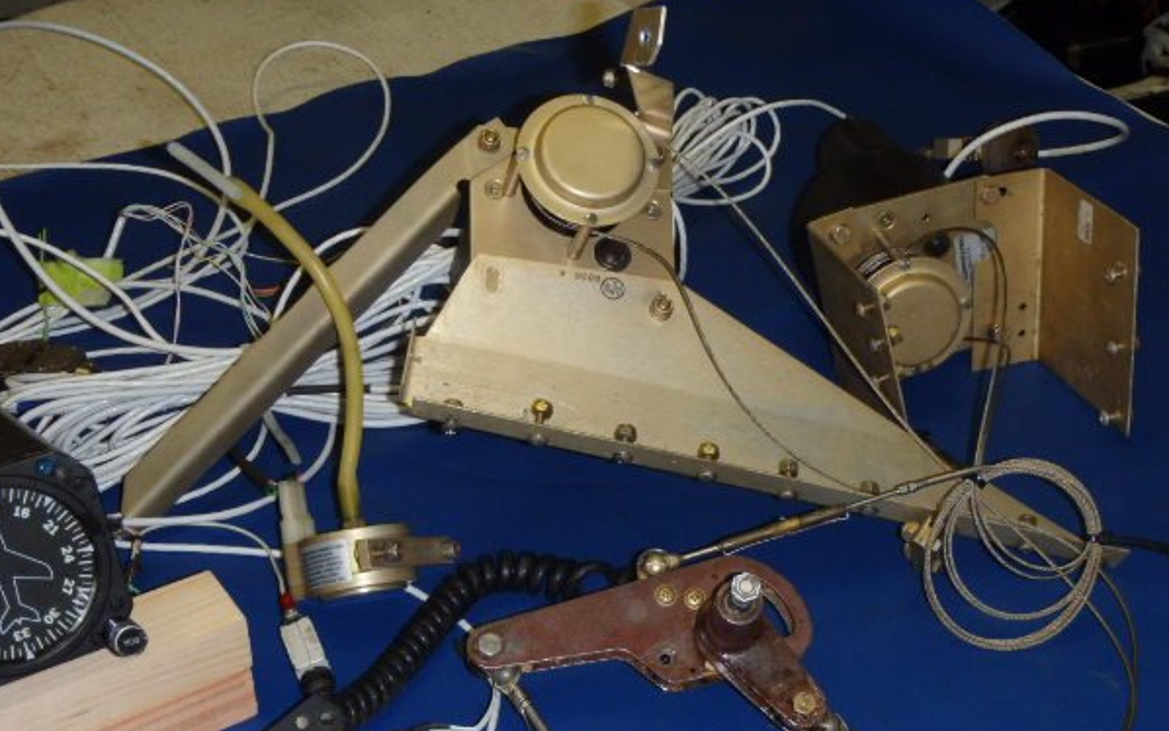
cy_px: 448
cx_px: 618
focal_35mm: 59
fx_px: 1880
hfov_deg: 34.5
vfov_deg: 22.0
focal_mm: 9.4
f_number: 5
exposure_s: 1/50
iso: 400
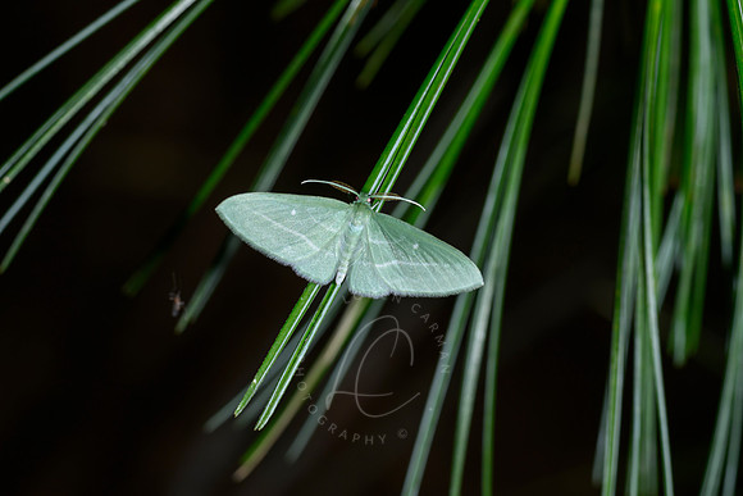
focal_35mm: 148
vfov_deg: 9.3
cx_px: 372
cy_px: 248
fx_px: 3064
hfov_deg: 13.8
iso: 64
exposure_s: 1/250
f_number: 16
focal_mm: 105
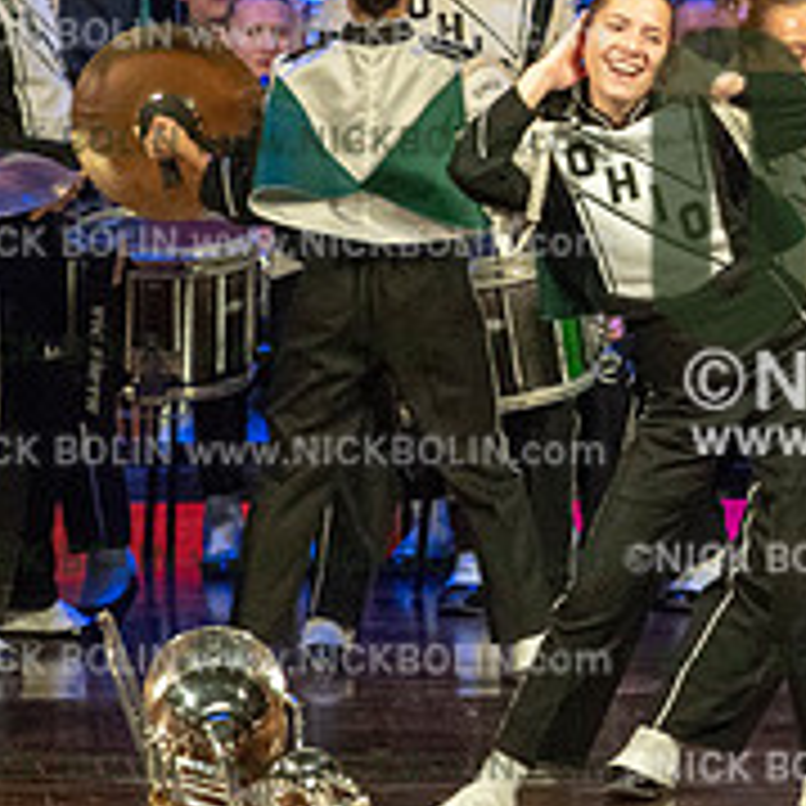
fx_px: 15253
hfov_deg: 3.0
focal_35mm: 579
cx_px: 968
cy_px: 243
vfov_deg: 3.0
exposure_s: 1/400
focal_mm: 210
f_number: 5.6
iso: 8000
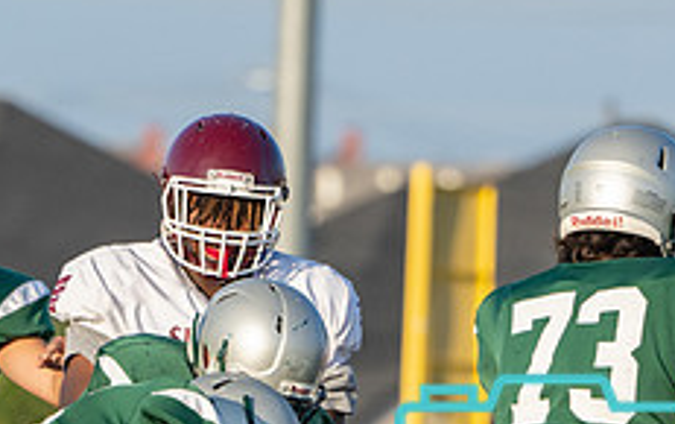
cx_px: 311
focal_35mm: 1040
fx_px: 19155
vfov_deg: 1.3
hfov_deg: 2.0
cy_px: 623
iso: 400
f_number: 5.6
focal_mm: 285
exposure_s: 1/1250
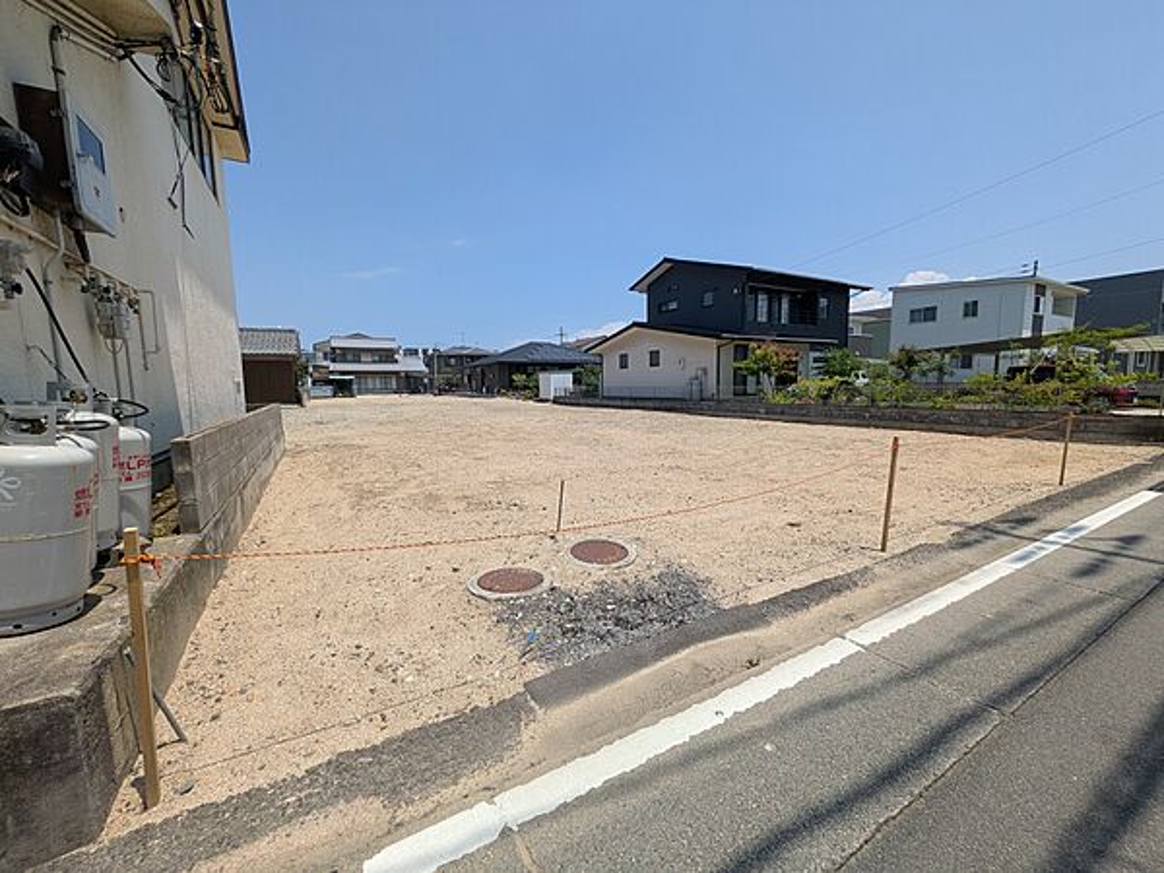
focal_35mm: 14
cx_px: 582
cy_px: 436
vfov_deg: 85.7
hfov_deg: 102.1
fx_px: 471
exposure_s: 1/2404
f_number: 2.2
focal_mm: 1.83
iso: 45
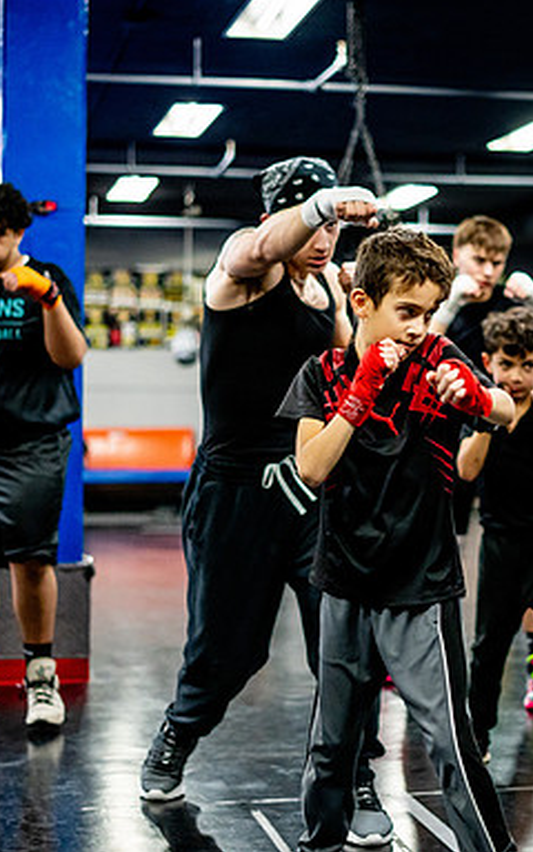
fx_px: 1790
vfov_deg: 26.8
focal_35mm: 77
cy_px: 425
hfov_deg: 16.8
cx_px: 400
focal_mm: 50
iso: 5000
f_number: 1.8
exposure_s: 1/500
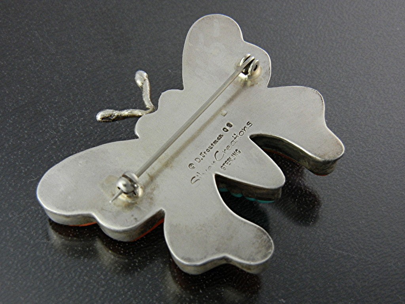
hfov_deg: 32.7
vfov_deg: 24.8
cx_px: 202
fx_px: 690
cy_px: 152
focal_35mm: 59
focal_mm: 10.6
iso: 400
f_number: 4
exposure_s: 1/25.6
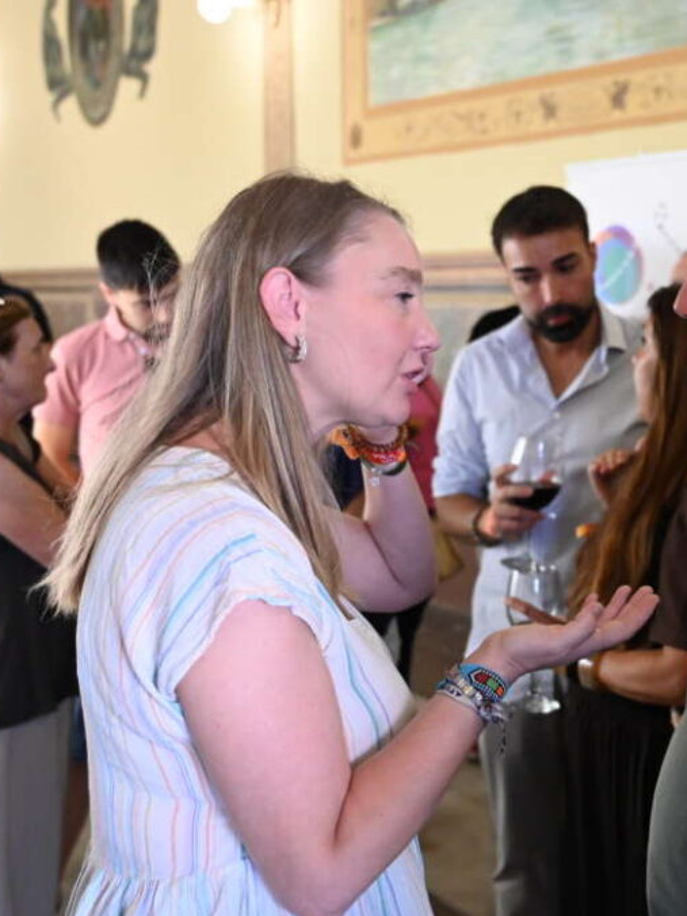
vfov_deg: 37.5
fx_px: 1350
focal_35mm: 51
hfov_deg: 27.3
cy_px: 461
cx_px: 654
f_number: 4
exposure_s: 1/400
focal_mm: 35
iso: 6400
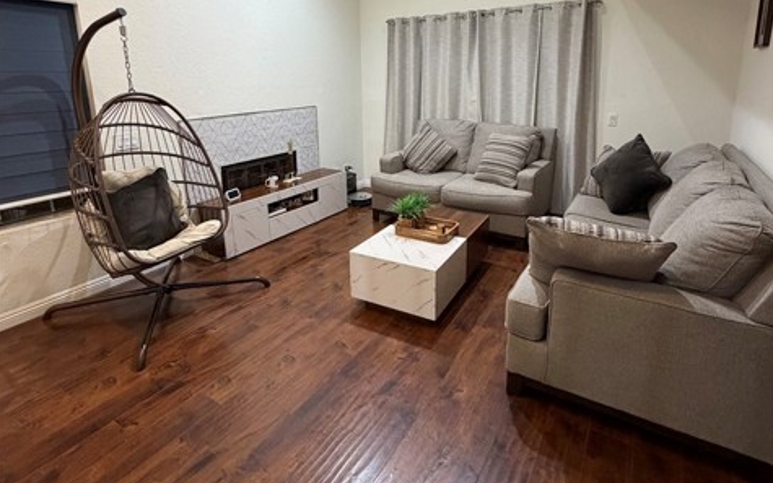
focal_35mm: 20
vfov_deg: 58.5
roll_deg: +1.3
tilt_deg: -12.3
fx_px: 421
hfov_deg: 85.1
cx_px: 386
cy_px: 168
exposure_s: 1/60
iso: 500
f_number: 2.2
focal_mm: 2.22
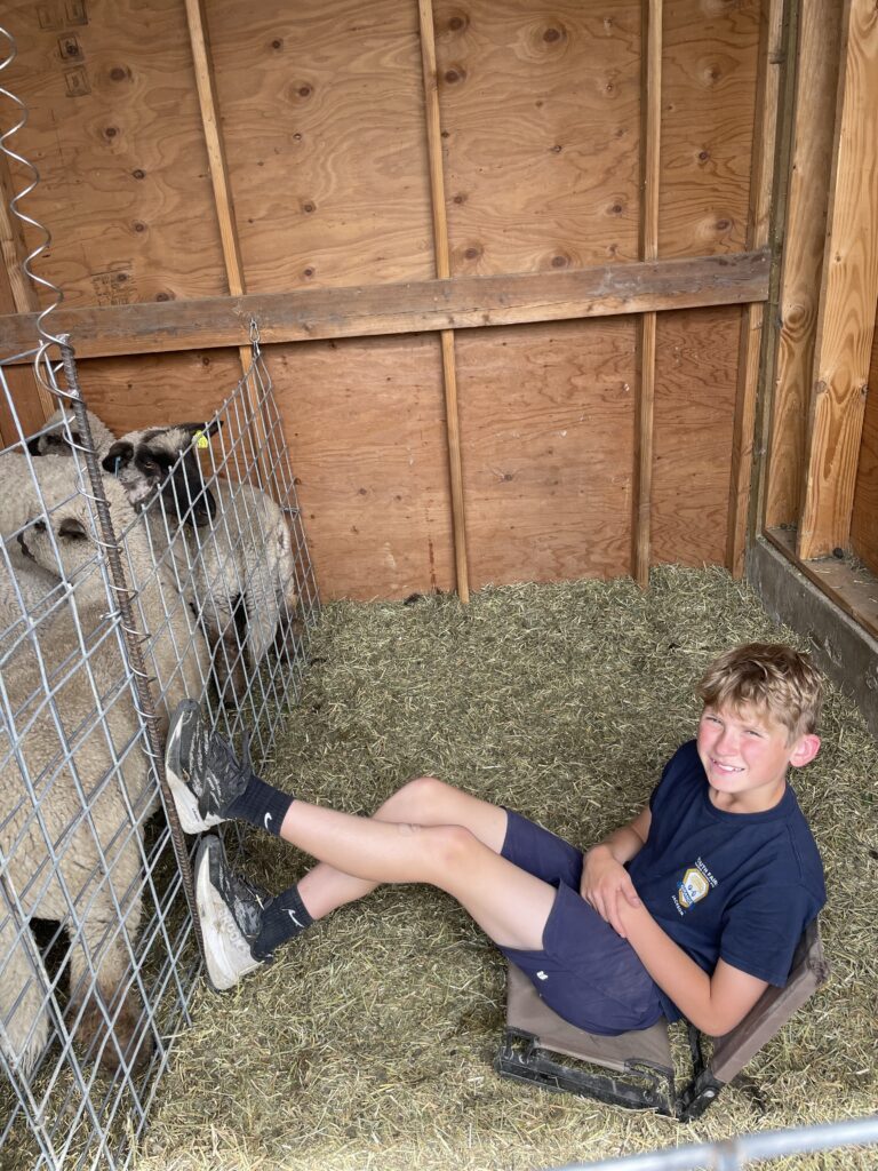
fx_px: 879
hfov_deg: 53.1
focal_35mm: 26
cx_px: 439
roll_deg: +5.6
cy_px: 586
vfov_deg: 67.3
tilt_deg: -22.5
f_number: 1.6
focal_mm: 4.2
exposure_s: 1/278
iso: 32
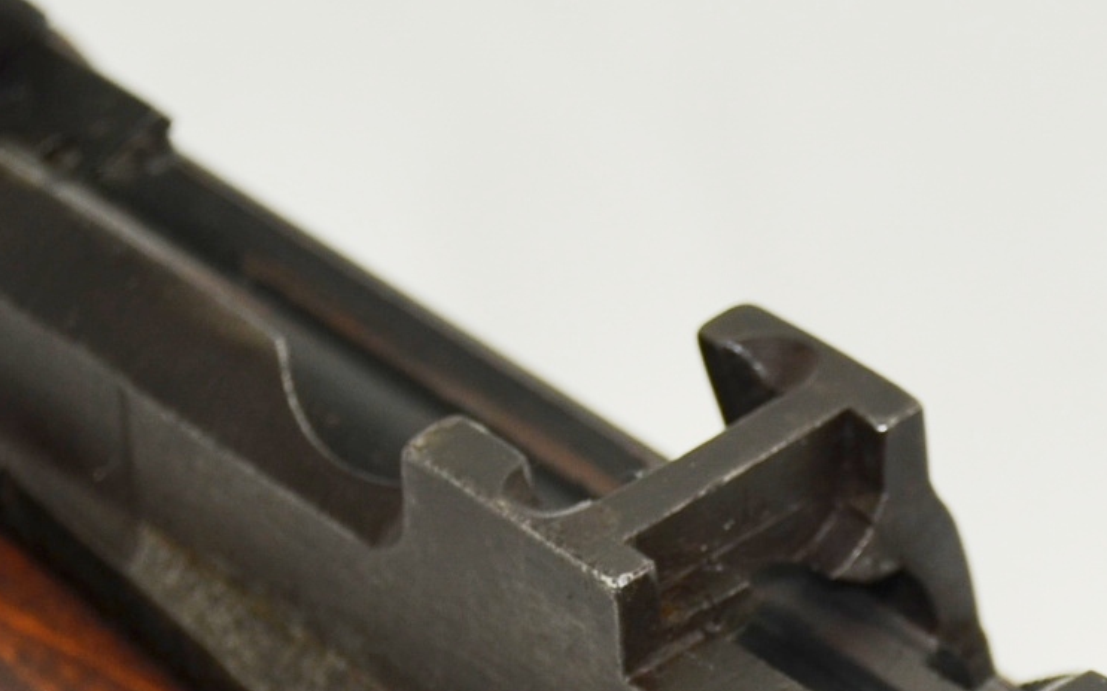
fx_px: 7631
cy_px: 999
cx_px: 1007
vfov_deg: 5.1
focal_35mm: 253
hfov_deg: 8.3
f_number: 4.8
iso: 200
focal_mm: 50
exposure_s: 1/160
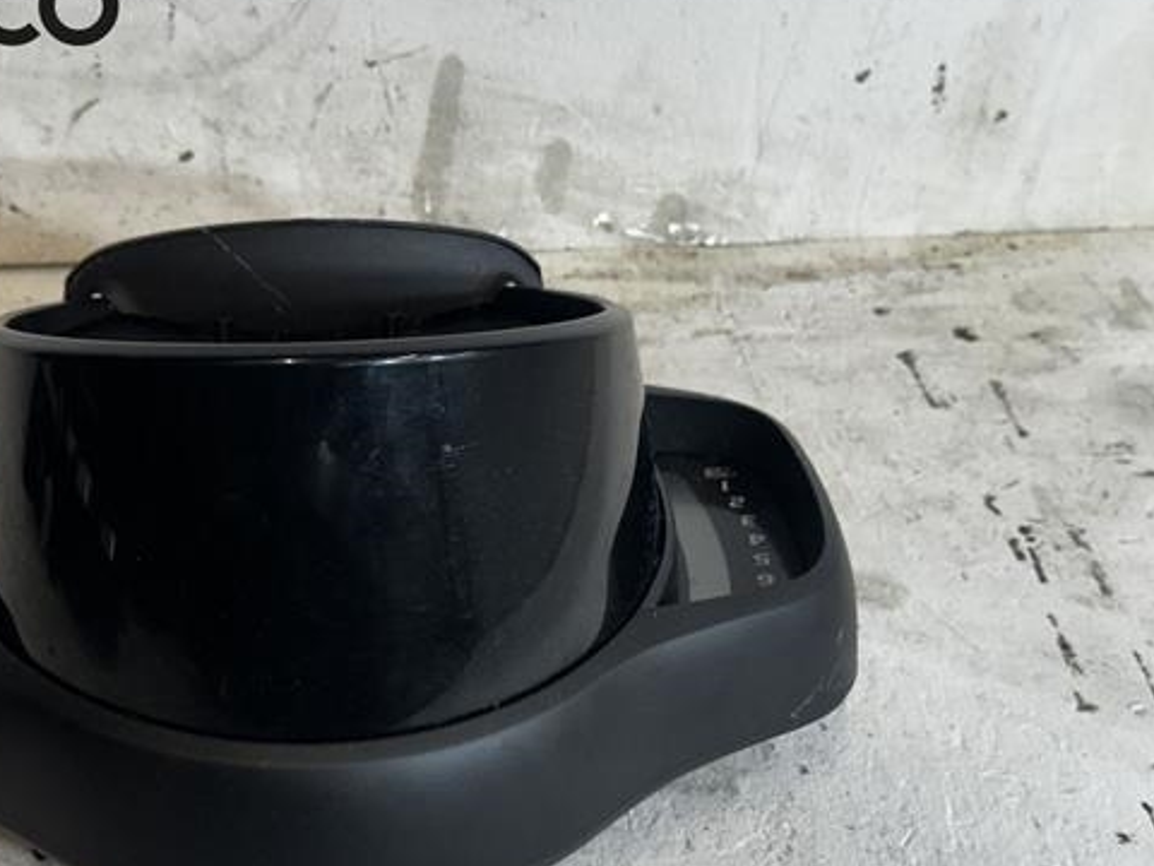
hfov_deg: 30.1
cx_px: 426
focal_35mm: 64
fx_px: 2134
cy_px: 541
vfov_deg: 22.9
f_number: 1.78
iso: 80
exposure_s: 1/100
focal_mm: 6.86
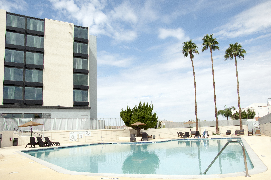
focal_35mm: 33
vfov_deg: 39.9
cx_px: 136
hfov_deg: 57.3
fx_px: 248
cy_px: 90
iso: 400
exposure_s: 1/2500
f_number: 8
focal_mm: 22
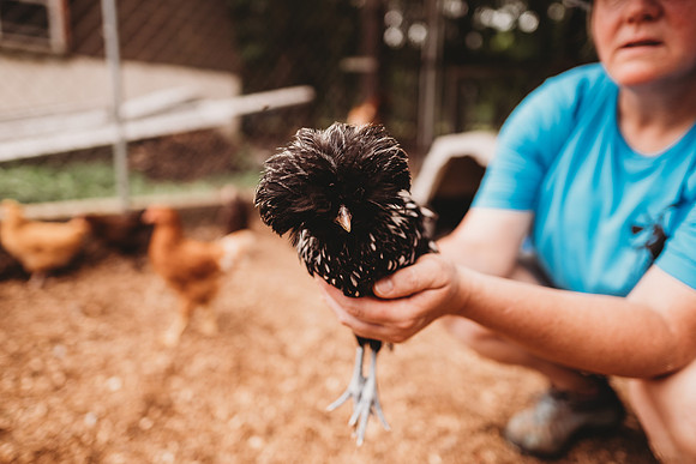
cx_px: 348
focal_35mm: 24
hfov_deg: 73.7
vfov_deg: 53.2
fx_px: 464
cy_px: 232
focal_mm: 24
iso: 100
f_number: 2.2
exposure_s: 1/500
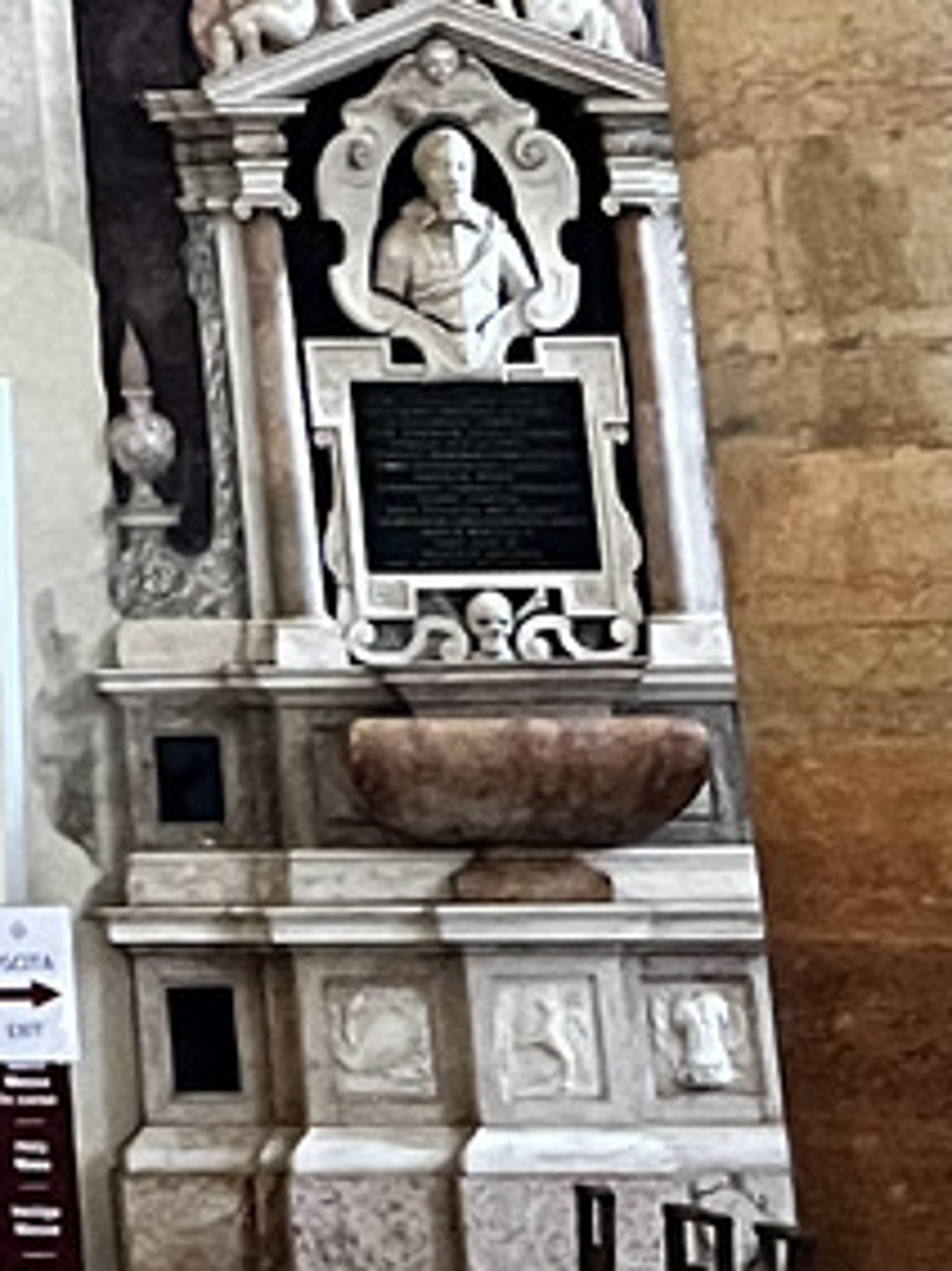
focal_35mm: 147
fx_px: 5394
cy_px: -1123
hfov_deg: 9.3
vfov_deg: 12.2
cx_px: -1060
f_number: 1.5
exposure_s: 1/33
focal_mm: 5.7
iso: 640
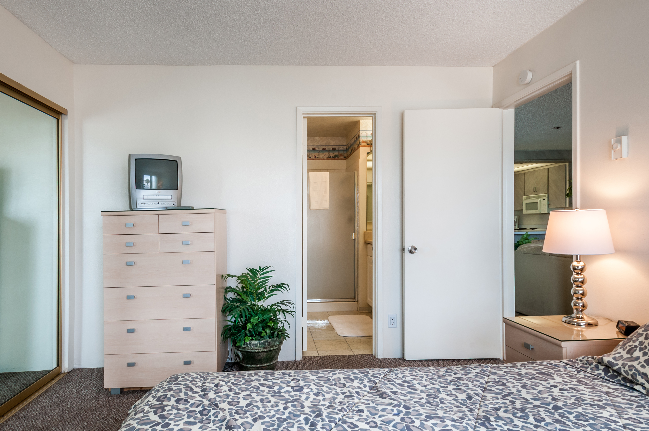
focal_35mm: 18
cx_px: 324
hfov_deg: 90.1
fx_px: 324
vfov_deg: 67.2
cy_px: 216
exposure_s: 1/8
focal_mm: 12
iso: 280
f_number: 16
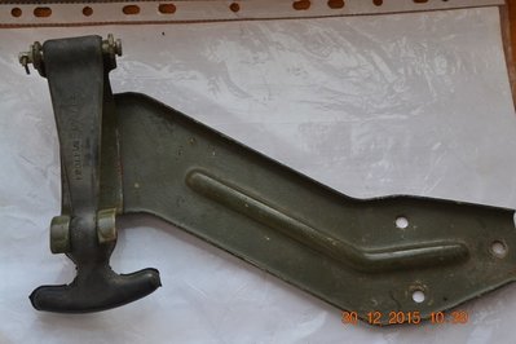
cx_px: 258
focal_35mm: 66
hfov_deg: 30.5
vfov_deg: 20.6
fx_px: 946
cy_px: 172
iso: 280
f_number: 8
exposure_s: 1/125
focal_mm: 44
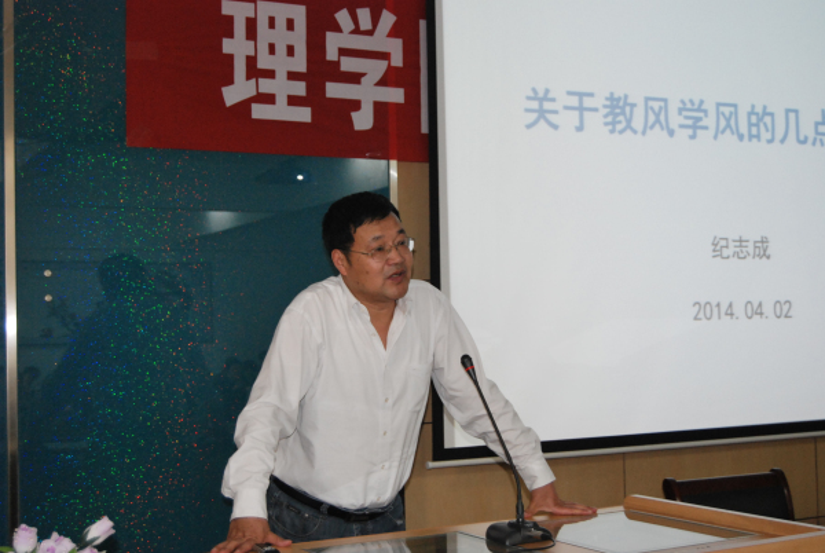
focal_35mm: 52
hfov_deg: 37.8
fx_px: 1205
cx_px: 412
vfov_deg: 25.8
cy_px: 276
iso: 800
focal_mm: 35
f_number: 4.8
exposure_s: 1/60
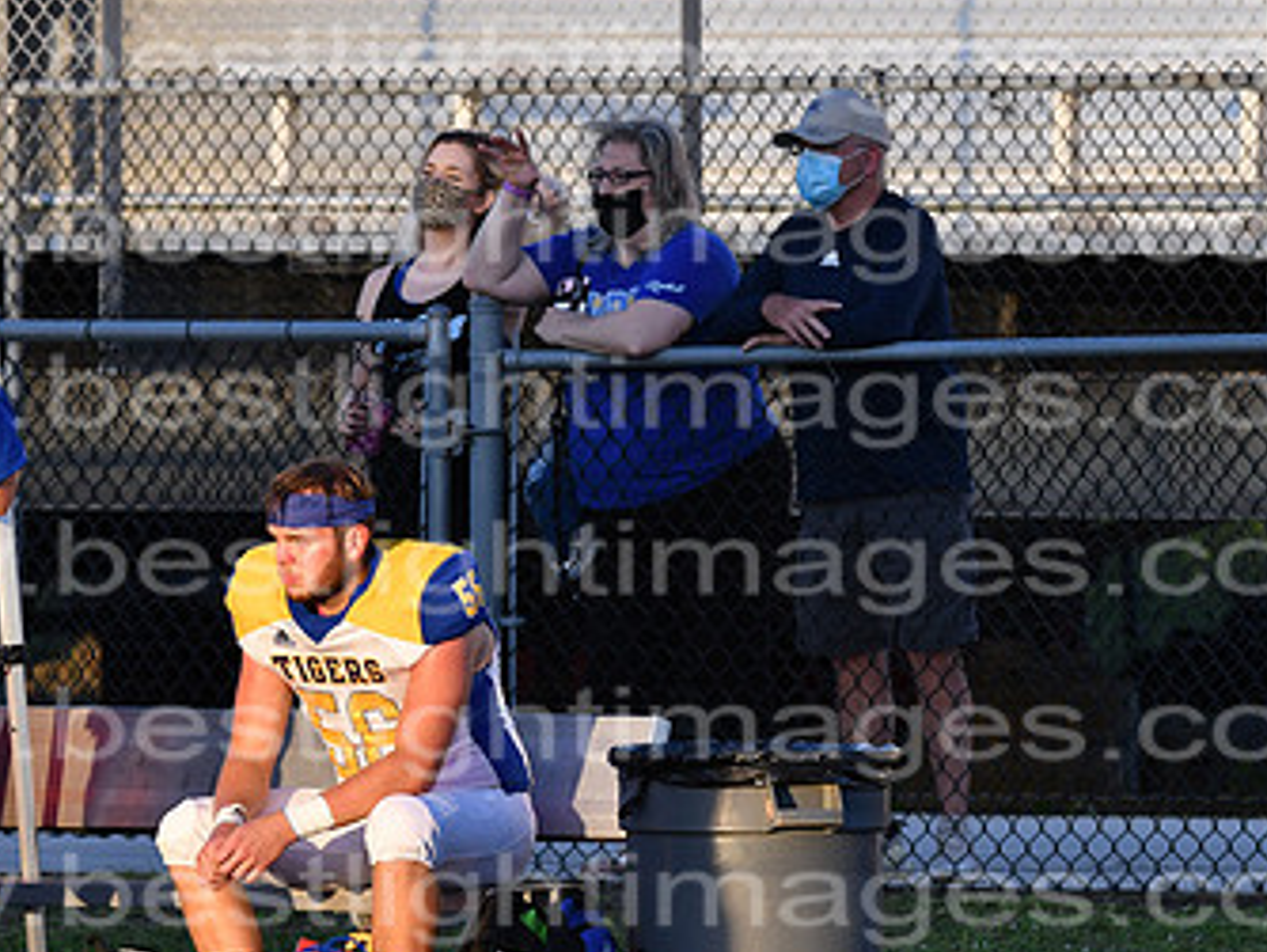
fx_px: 27508
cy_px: 650
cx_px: 558
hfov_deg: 2.6
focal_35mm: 751
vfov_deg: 2.0
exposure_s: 1/1000
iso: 640
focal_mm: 300
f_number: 5.6
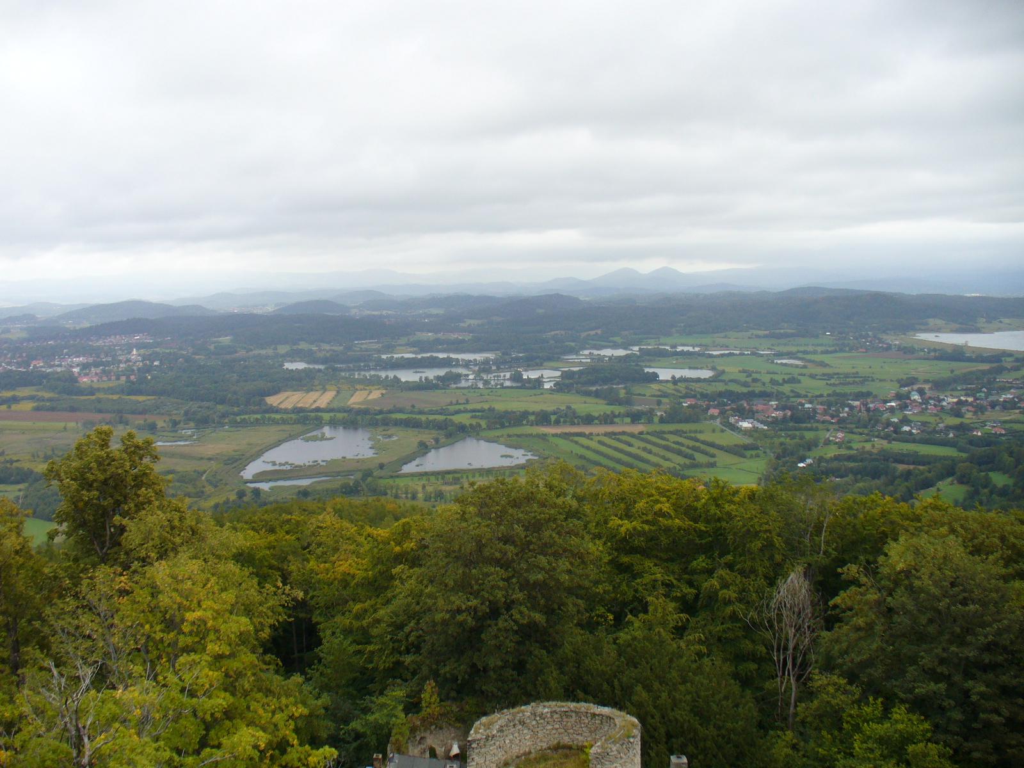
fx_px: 1095
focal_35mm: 37
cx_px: 512
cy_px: 384
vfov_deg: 38.7
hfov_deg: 50.1
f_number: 2.8
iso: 80
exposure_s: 1/250
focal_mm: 6.1
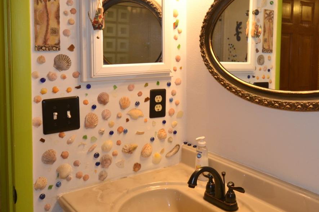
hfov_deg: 49.8
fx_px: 337
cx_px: 213
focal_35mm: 38
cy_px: 67
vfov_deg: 34.6
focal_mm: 14
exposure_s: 1/80
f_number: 4
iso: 400
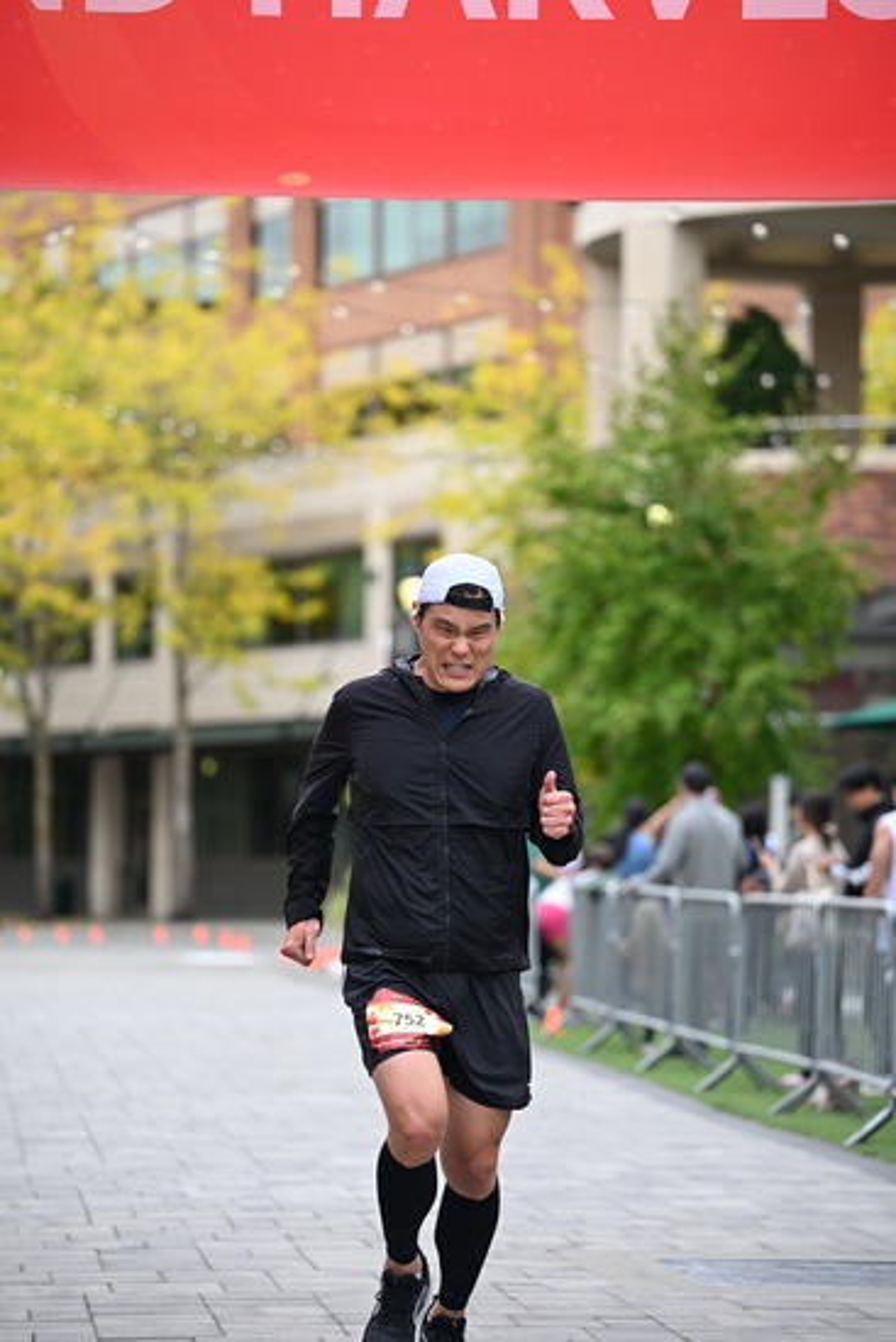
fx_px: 4477
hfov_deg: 11.4
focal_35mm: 120
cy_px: 671
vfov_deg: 17.1
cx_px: 448
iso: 640
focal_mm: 120
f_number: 2.8
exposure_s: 1/2500
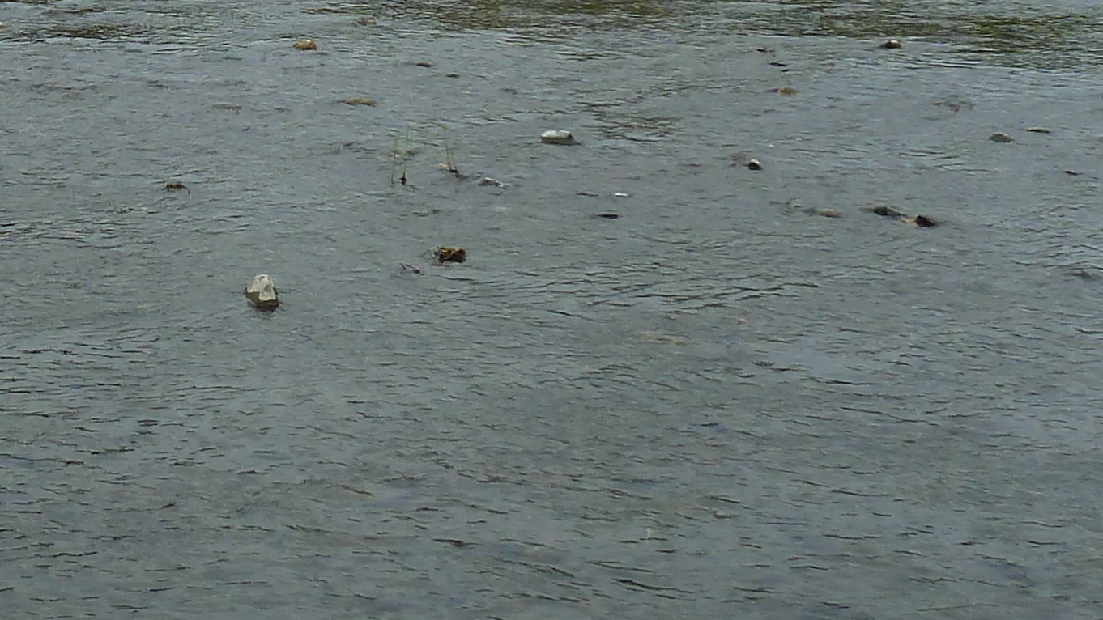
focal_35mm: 80
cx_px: -238
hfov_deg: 24.0
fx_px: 2340
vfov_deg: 14.5
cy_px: -189
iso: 80
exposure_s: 1/250
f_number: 4
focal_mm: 4.1
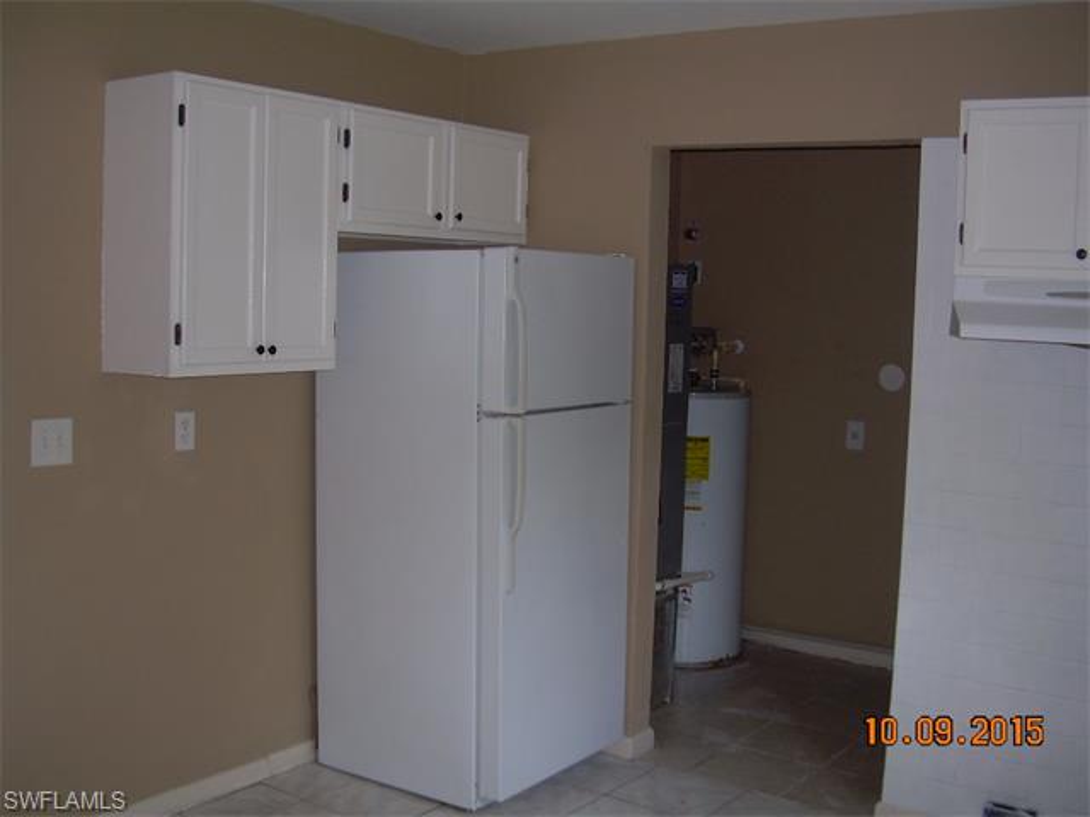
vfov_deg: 37.7
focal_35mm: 38
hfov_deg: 49.0
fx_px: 1197
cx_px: 545
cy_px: 408
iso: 50
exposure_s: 1/60
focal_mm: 6.3
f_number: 2.8
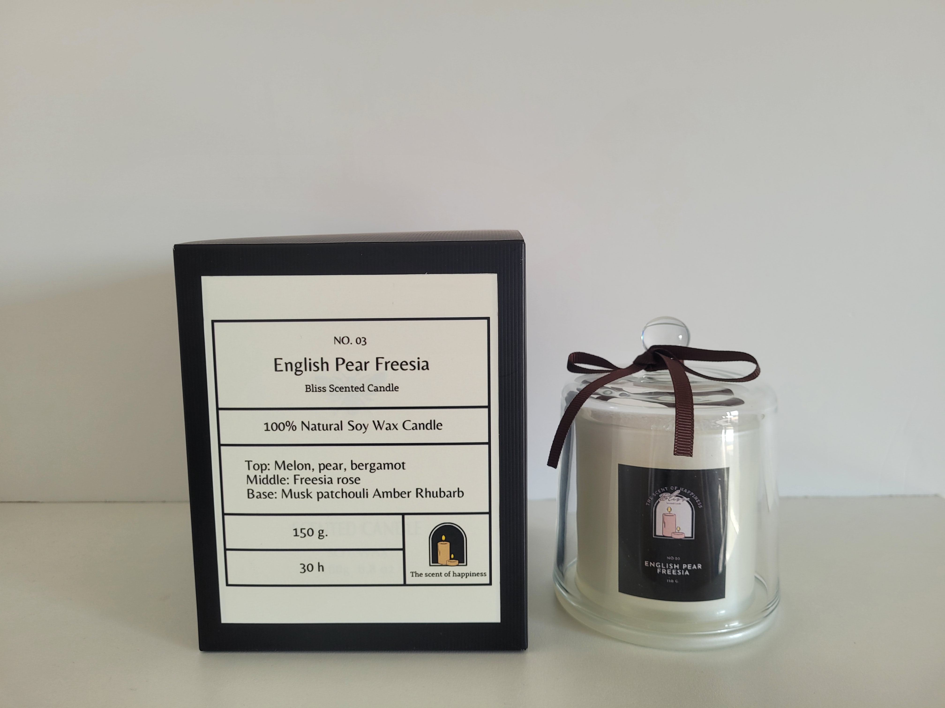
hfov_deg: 67.3
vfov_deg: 53.1
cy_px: 354
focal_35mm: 26
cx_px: 472
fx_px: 710
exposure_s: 1/100
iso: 80
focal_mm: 5.4
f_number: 1.8
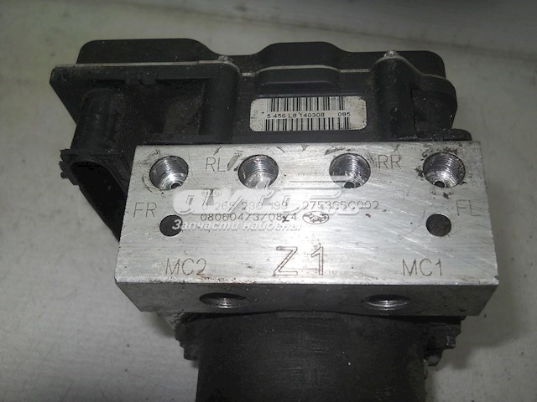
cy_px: 201
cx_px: 268
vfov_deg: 35.1
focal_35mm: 41
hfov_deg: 45.8
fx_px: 636
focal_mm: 6.72
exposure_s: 1/50
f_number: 5.5
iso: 80
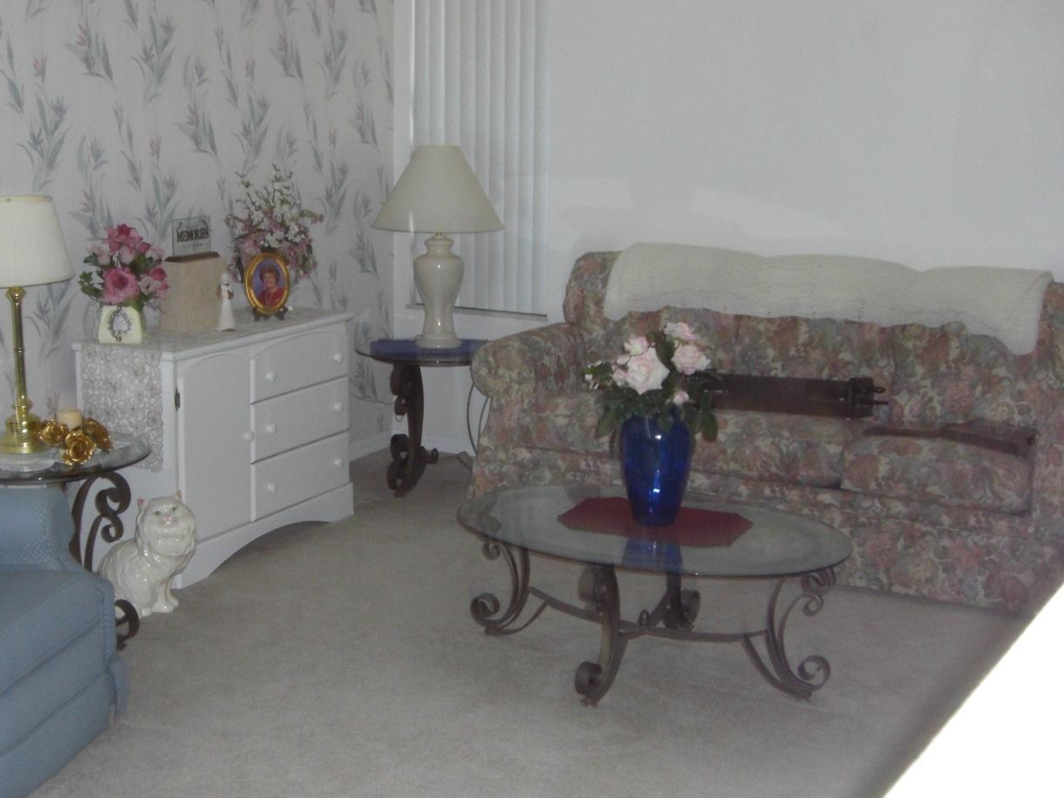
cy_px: 480
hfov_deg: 37.9
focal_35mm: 50
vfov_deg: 29.0
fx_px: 1537
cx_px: 376
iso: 200
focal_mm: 6.2
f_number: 2.7
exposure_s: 1/60
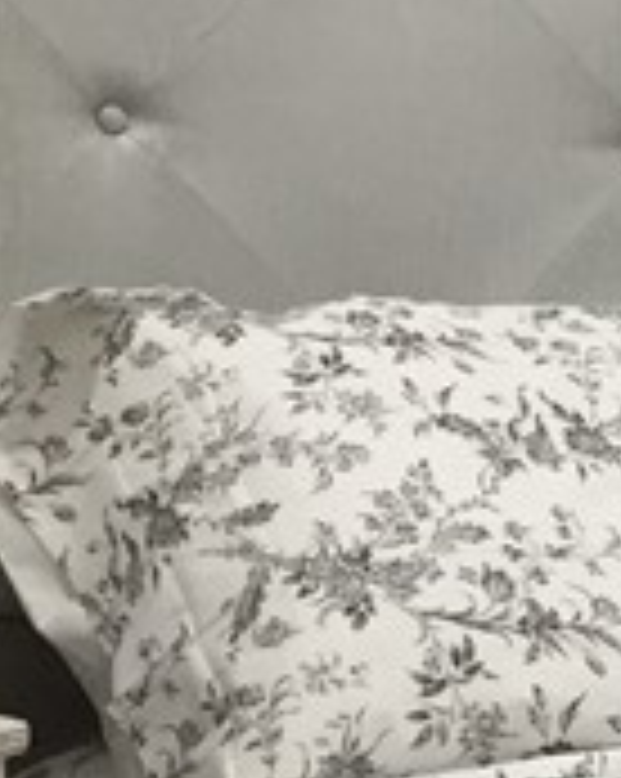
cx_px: 1832
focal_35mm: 168
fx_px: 3866
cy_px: 540
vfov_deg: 11.5
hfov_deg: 8.0
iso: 50
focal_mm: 4.15
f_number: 2.2
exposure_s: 1/30
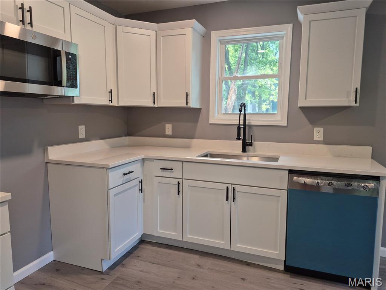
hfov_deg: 73.9
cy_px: 145
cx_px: 193
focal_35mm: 23
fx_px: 256
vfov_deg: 58.9
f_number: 1.8
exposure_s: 1/120
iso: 200
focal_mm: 5.4
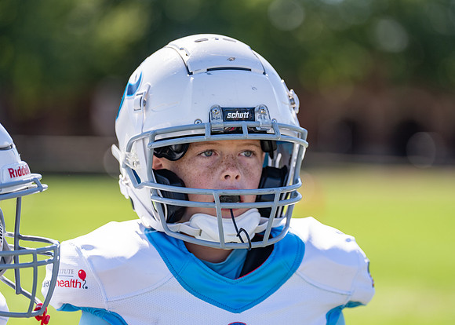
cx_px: 230
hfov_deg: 11.8
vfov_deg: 8.4
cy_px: 175
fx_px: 2204
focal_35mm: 171
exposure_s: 1/1600
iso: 200
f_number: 2.8
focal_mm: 147
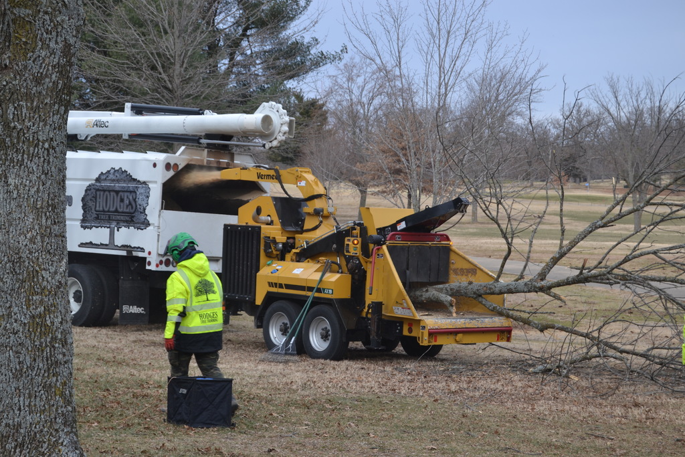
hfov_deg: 24.6
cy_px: 228
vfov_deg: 16.6
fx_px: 1570
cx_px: 342
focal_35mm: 82
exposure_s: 1/160
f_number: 6.3
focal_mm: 55
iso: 100
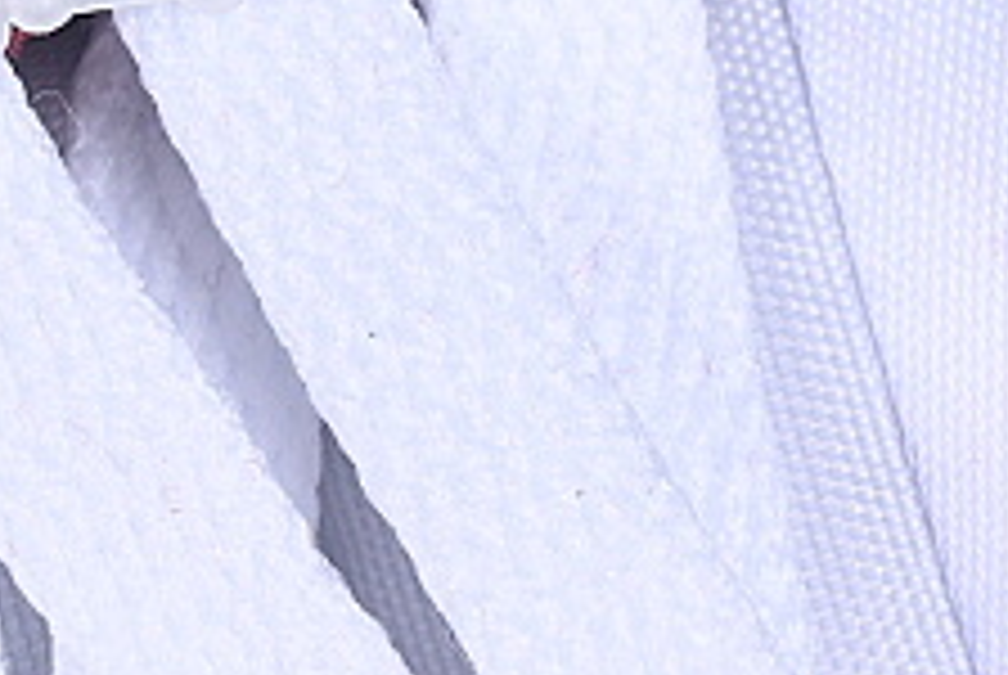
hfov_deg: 5.7
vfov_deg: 3.8
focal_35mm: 361
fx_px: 10121
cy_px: 518
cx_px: 976
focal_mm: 50
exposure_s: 1/100
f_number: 7.1
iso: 160
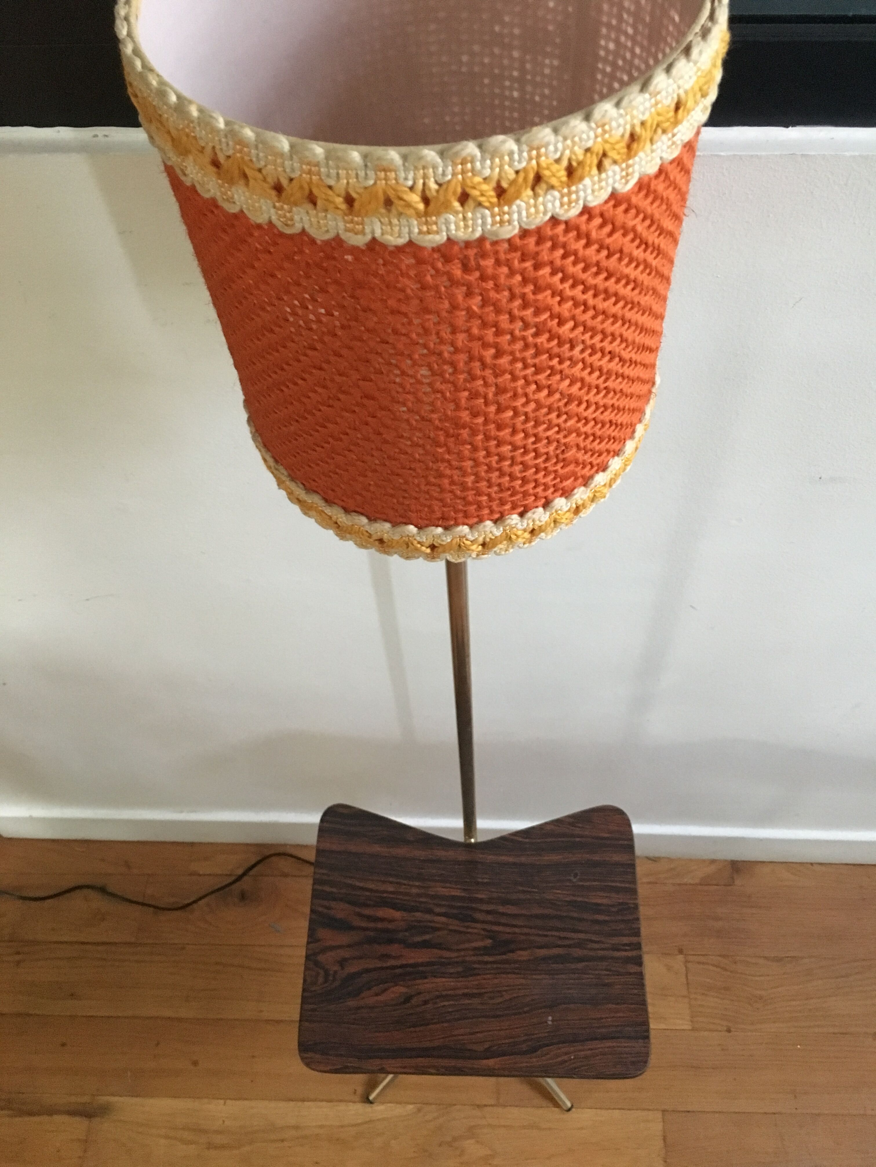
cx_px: 438
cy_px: 584
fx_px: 979
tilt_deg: -58.3
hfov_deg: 48.2
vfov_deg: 61.7
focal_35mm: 29
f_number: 2.2
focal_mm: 4.15
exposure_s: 1/17
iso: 320
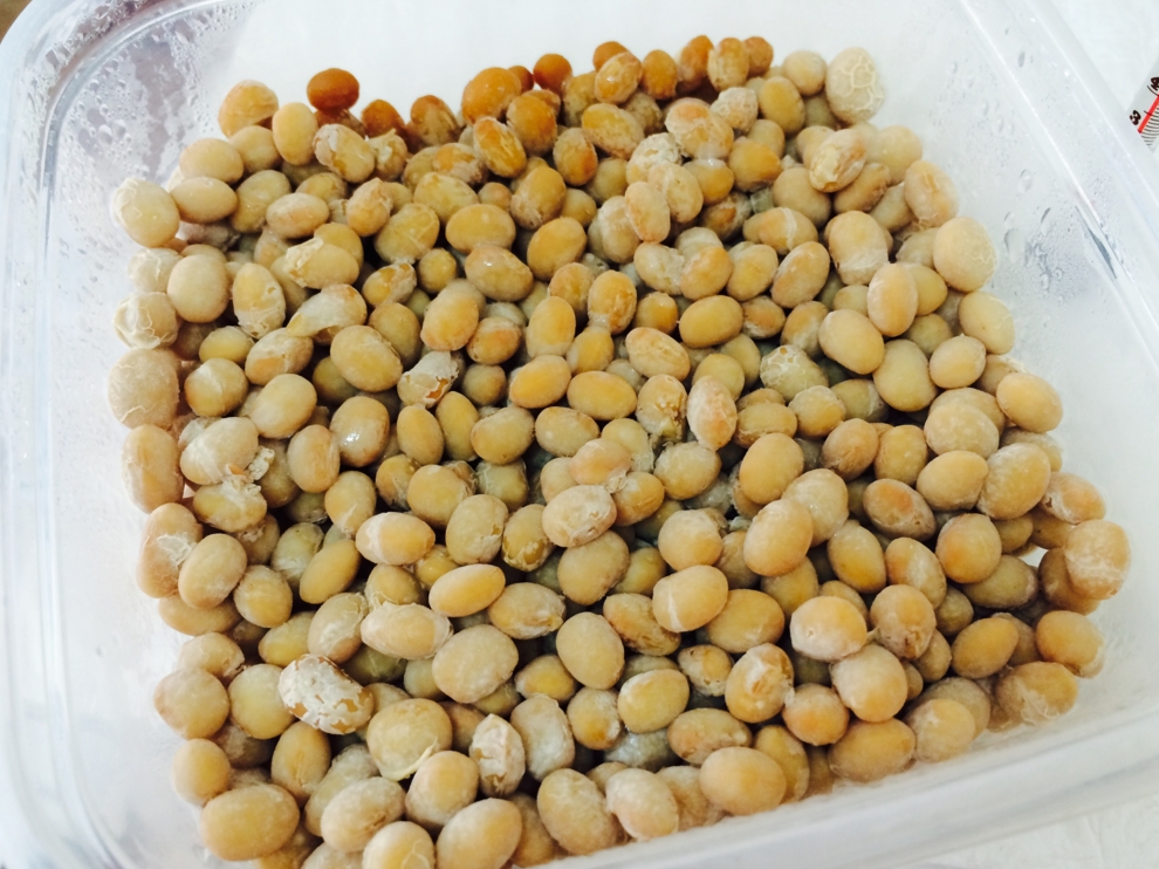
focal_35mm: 30
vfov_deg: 46.8
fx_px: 1004
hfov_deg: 60.0
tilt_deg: -63.2
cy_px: 445
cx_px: 572
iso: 80
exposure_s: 1/30
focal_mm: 4.15
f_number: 2.2
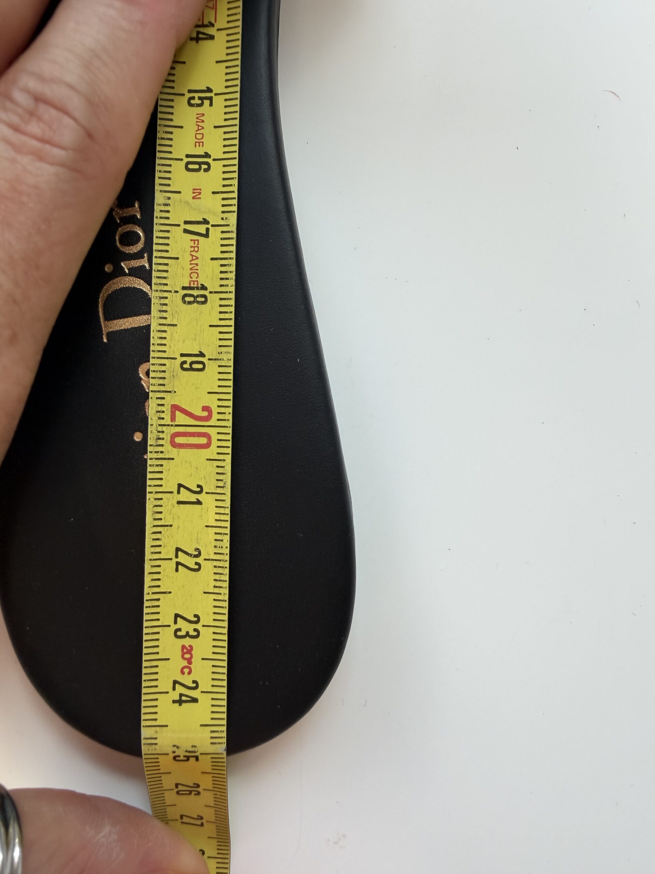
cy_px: 437
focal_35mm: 24
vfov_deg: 71.6
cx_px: 328
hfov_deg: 56.8
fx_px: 606
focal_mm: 2.22
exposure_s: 1/121
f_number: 2.2
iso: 100
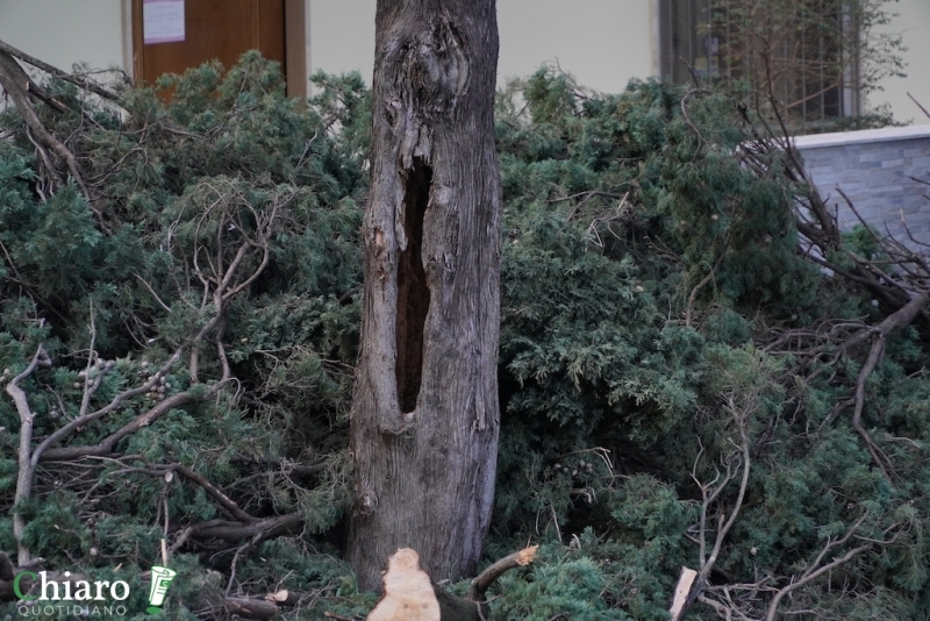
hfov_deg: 13.0
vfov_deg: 8.7
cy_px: 310
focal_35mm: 158
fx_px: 4070
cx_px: 465
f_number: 4
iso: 1000
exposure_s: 1/320
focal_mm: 105
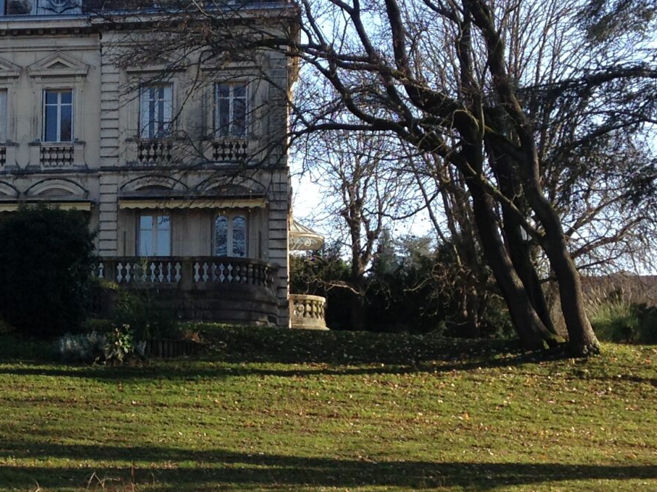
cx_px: 27
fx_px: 1765
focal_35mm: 93
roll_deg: -2.4
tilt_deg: +4.8
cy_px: 285
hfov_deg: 20.5
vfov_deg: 15.9
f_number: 2.4
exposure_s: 1/502
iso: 50
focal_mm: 4.12
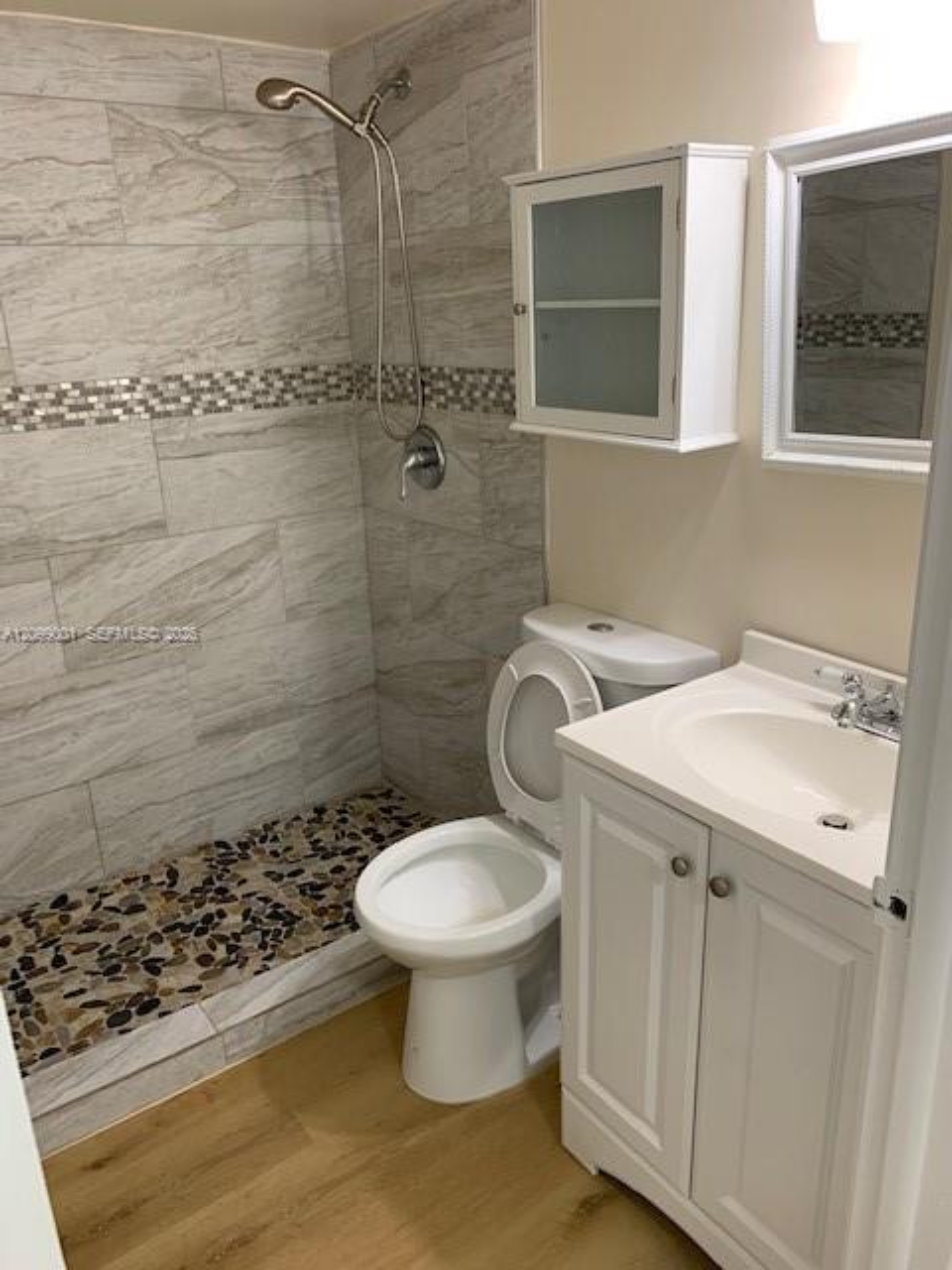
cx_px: 476
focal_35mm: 26
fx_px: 953
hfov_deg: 53.1
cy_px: 635
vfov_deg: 67.3
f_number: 1.8
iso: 100
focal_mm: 4.25
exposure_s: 1/60
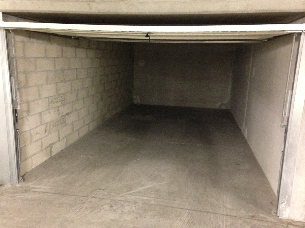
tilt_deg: -13.4
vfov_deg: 42.9
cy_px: 114
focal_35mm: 33
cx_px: 152
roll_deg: -1.1
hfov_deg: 55.4
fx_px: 291
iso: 800
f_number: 2.4
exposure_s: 1/15
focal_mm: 4.12
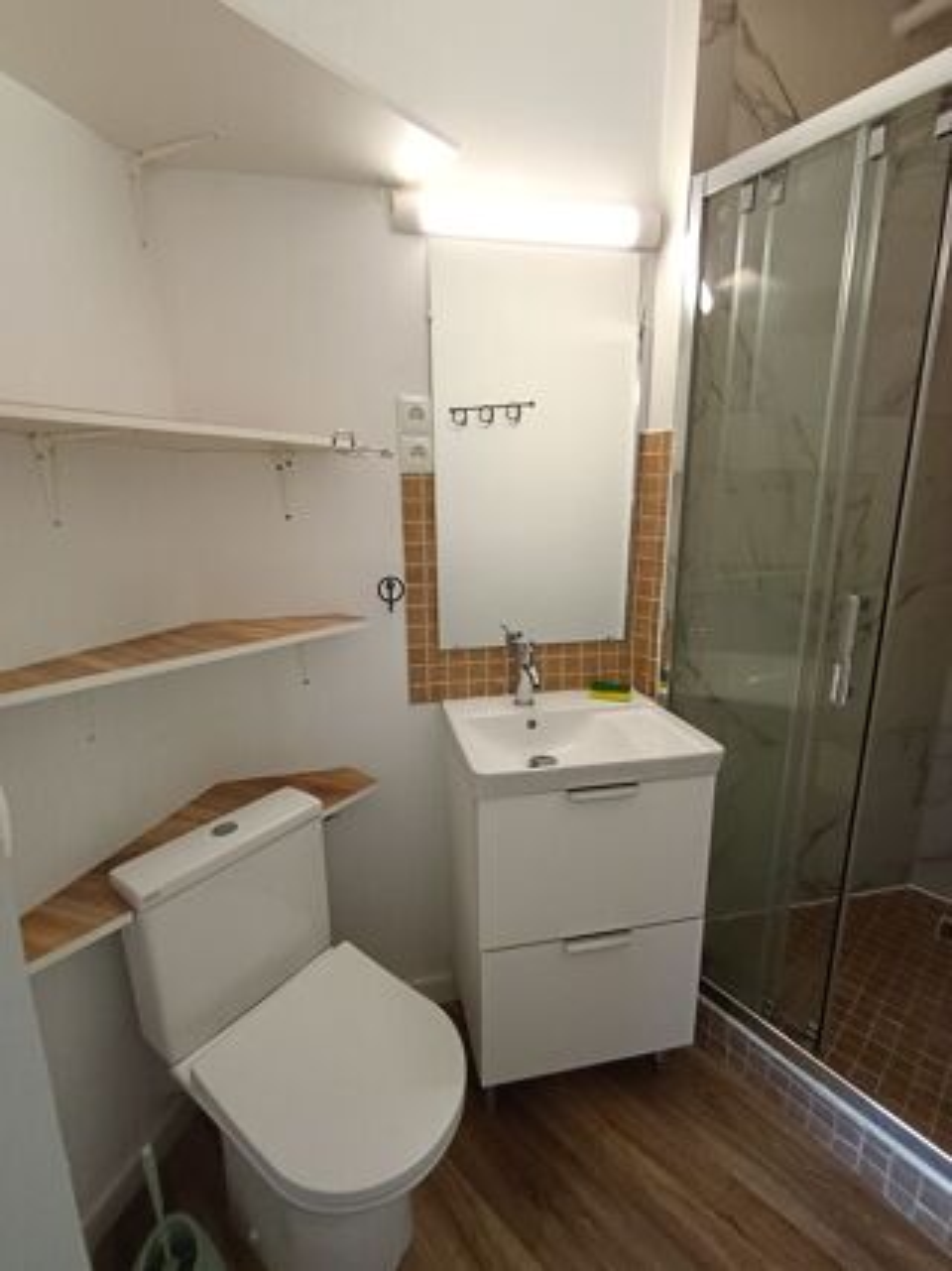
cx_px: 476
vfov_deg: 106.2
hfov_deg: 89.9
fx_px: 477
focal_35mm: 13
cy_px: 636
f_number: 2.2
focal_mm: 1.64
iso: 100
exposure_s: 1/50
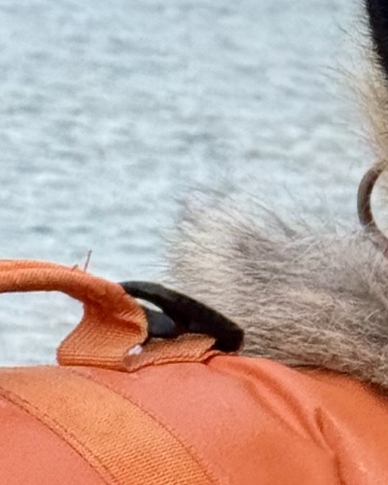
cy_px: 307
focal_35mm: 289
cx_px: 838
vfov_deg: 6.7
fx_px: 4149
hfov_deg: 5.2
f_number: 1.78
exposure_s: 1/566
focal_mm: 6.76
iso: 64
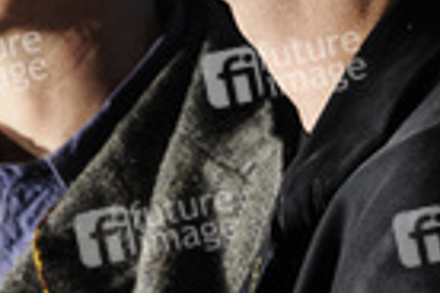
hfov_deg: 4.8
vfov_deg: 3.2
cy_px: -10
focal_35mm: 424
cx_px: -120
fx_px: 5182
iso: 200
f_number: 8
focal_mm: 130
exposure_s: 1/320
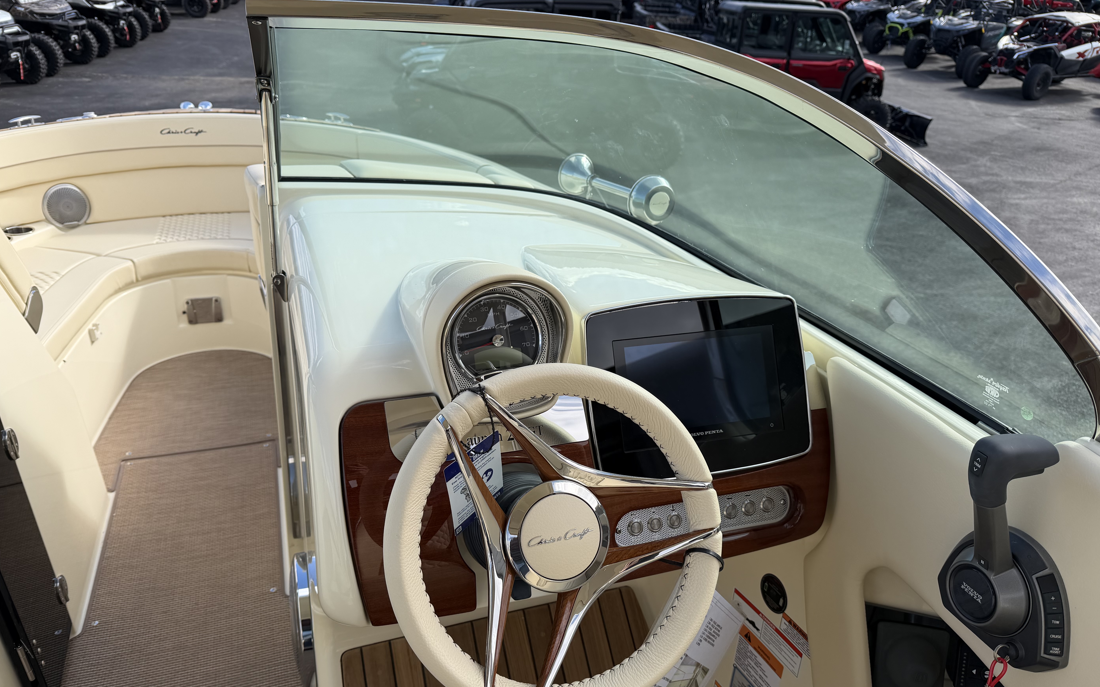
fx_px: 779
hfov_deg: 70.4
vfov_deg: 47.5
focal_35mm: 26
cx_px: 544
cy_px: 381
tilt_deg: -29.9
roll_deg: -2.6
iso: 80
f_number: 1.78
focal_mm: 6.76
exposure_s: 1/2000
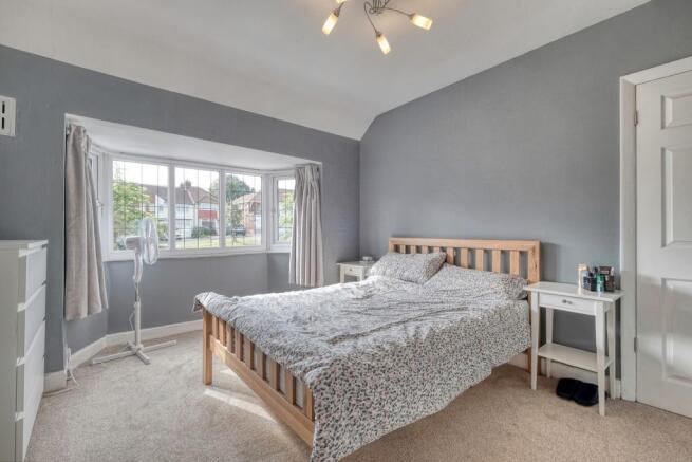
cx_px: 346
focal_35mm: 15
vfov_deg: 77.4
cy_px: 231
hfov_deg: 100.4
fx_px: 288
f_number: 11
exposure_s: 1/6
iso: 200
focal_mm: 10
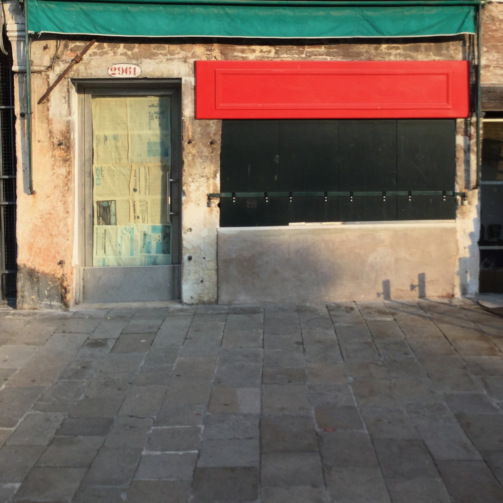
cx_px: 243
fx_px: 789
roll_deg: +0.0
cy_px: 149
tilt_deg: -2.0
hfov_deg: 35.4
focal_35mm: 48
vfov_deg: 34.9
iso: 25
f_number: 2.4
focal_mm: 3.3
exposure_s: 1/476
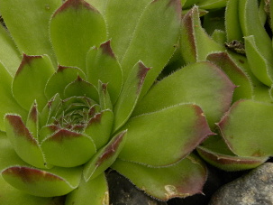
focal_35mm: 92
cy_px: 99
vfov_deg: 16.1
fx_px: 725
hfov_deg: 21.2
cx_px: 72
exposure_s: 1/400
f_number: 4.5
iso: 200
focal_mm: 10.3
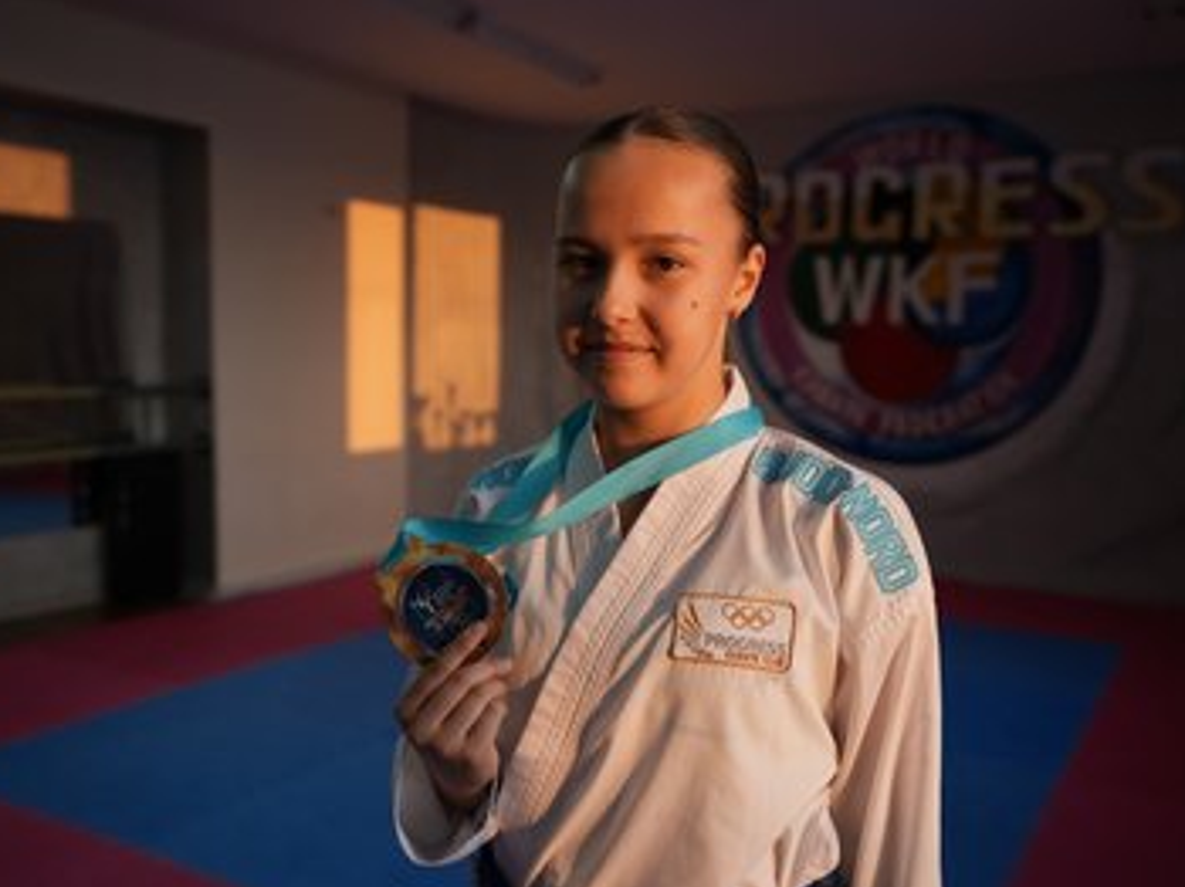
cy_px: 445
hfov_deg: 55.4
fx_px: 1129
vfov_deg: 42.9
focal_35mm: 33
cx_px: 579
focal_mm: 30
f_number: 2.8
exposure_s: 1/200
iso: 125
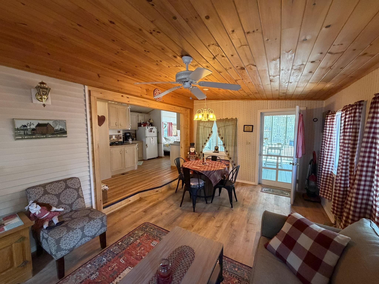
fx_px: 153
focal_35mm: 14
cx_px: 190
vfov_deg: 85.7
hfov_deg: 102.1
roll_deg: +0.4
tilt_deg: -3.7
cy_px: 142
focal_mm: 2.22
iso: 400
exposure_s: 1/60
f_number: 2.2
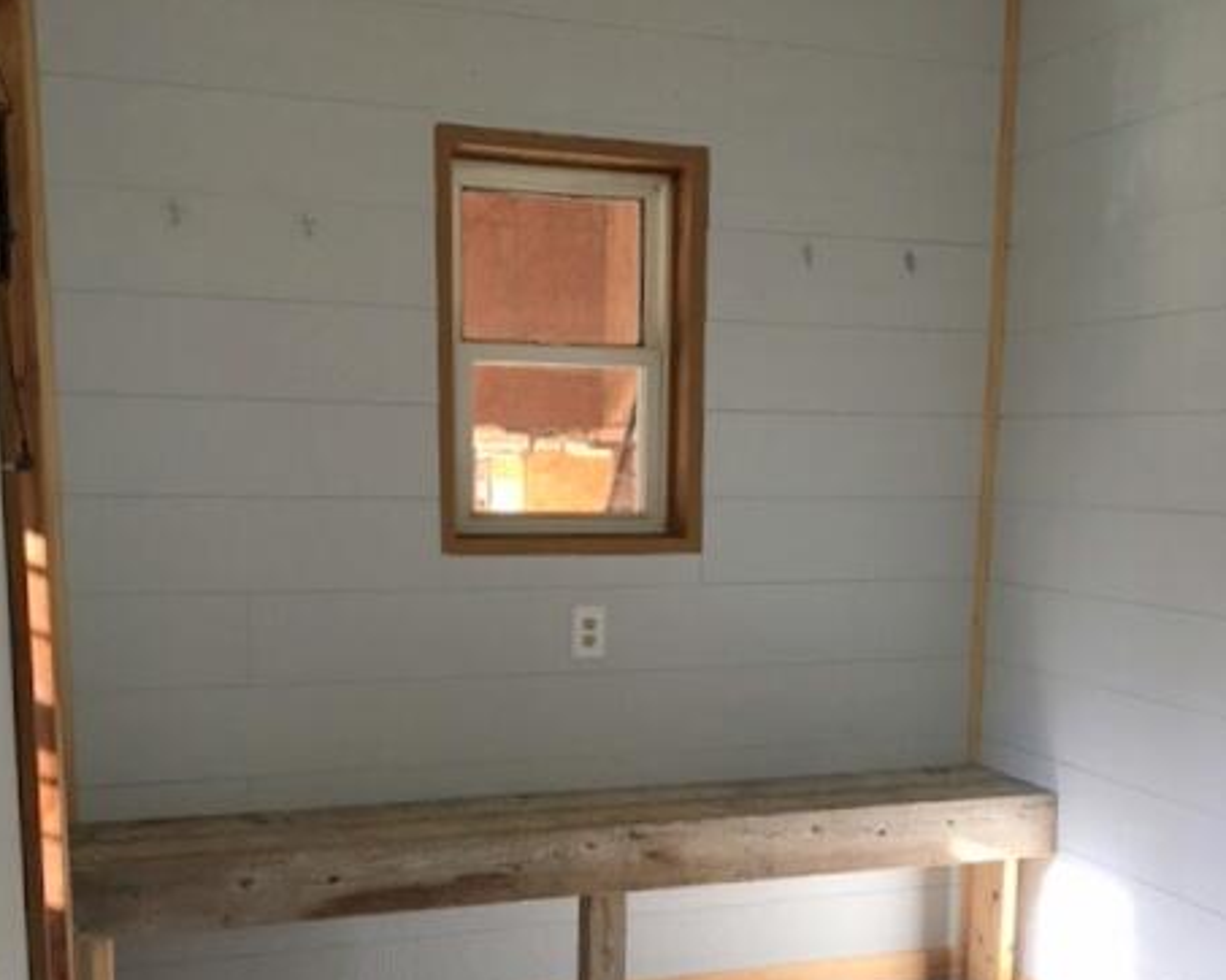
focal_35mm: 40
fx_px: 1451
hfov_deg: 45.8
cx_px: 636
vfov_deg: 36.5
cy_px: 734
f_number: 2.2
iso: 64
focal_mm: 4.15
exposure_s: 1/30
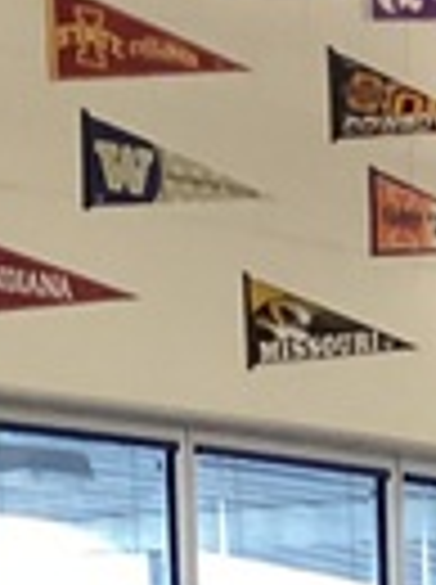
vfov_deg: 9.2
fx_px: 3218
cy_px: 1476
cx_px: 1151
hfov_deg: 7.2
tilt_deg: -9.3
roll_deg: -2.7
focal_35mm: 191
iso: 250
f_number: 2.4
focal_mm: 3.3
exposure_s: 1/50
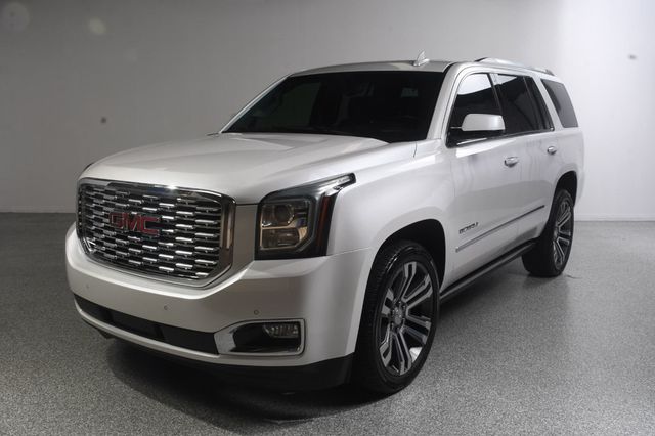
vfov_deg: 38.8
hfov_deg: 55.8
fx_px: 618
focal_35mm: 34
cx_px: 328
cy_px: 218
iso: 100
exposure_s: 1/160
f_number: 13
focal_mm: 23
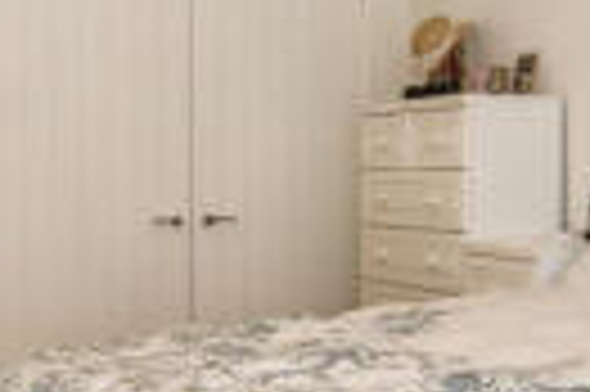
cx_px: 419
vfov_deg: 19.4
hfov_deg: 28.6
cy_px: 173
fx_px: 1146
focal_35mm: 70
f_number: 8
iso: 400
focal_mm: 14
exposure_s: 1/40
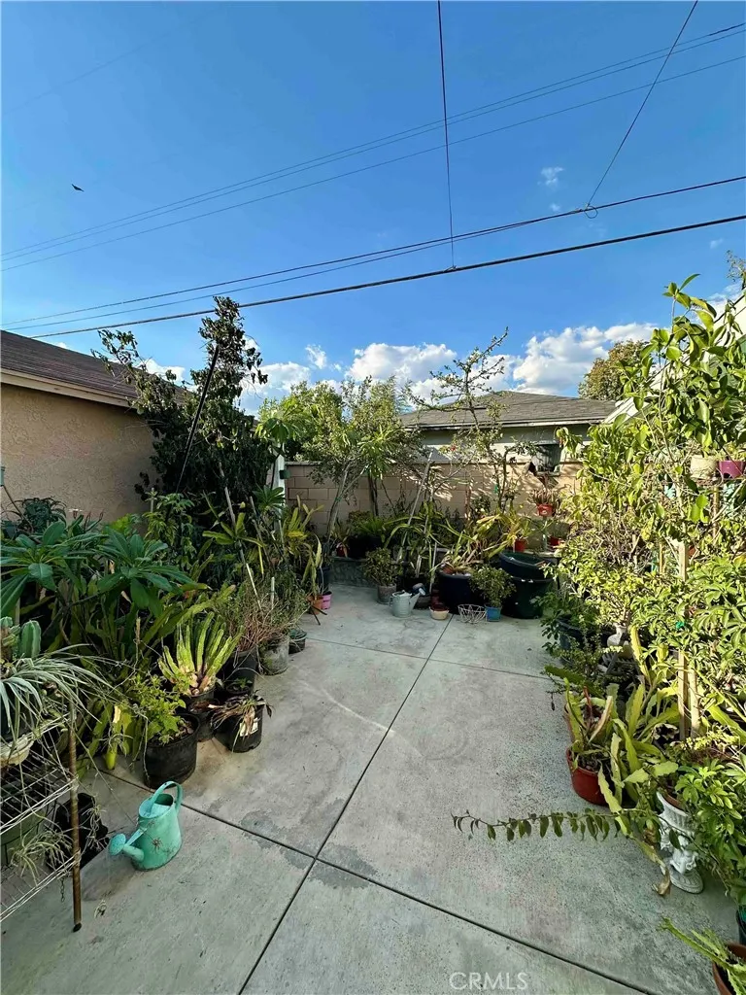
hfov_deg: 85.7
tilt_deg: +0.0
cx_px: 373
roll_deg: -0.8
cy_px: 498
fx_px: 402
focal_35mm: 14
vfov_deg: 102.1
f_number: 2.2
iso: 40
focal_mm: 2.22
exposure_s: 1/739
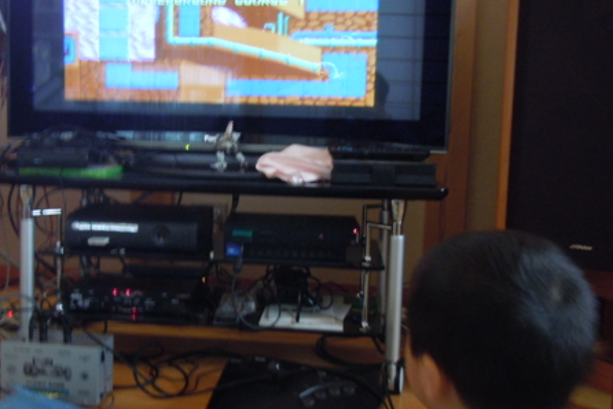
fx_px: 715
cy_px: 176
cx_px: 256
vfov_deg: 31.8
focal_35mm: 42
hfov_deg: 46.2
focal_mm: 5.4
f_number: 3.5
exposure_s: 1/2
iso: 400
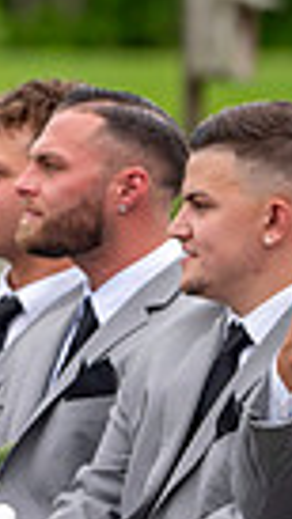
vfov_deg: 2.8
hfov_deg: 1.6
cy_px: 481
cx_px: -391
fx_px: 10647
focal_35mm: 773
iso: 400
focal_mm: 175
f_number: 4
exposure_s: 1/1250
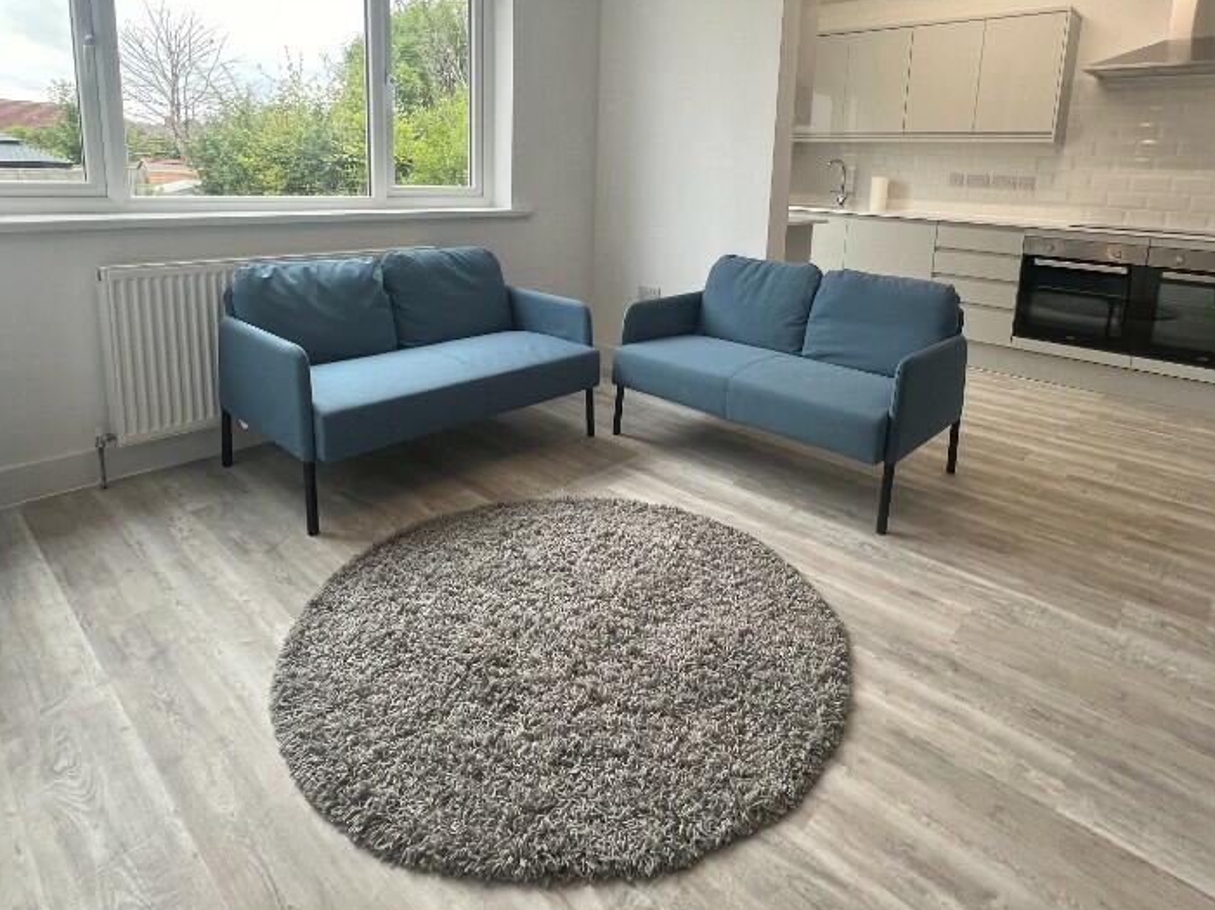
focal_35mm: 19
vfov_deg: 66.6
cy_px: 295
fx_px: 667
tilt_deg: -10.2
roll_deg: -2.1
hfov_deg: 84.6
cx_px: 650
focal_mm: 1.57
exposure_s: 1/99
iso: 64
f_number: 1.8
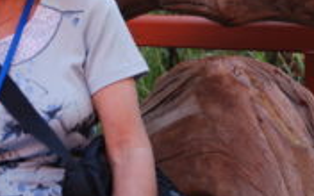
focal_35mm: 117
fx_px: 1005
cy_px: -10
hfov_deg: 17.7
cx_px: 223
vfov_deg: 11.0
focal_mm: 27
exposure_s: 1/40
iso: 100
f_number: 3.8
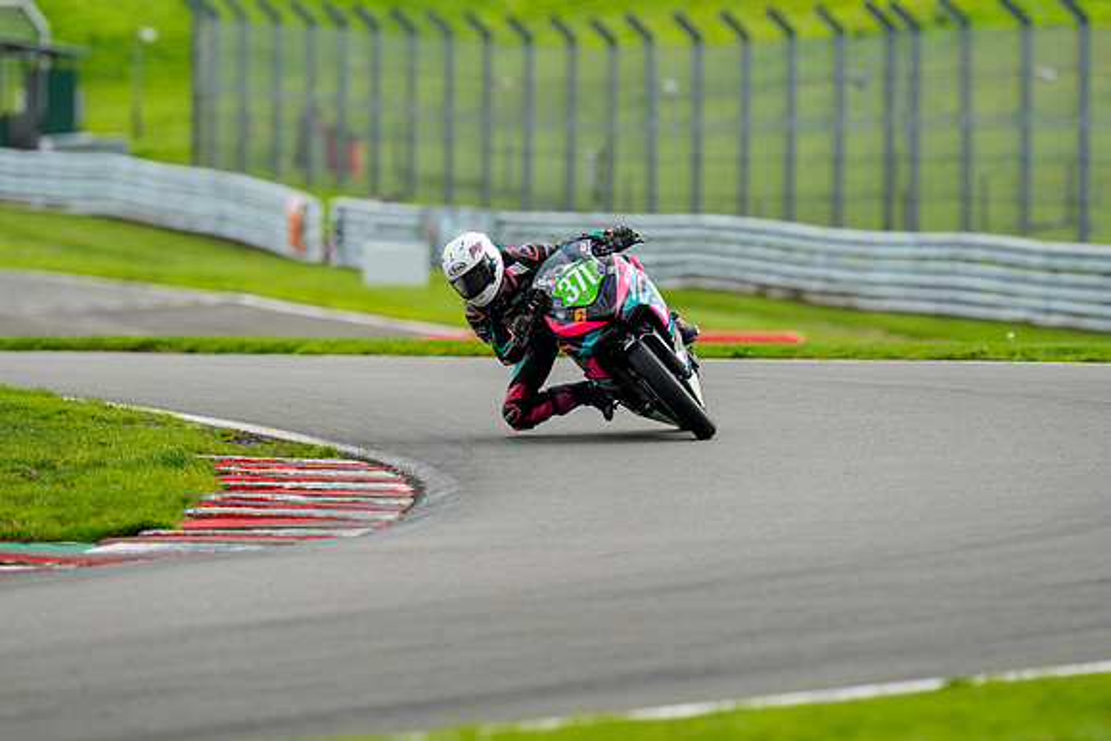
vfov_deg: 2.8
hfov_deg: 4.2
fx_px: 15074
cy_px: 318
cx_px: 522
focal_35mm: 488
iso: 125
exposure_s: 1/320
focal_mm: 400
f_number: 4.5
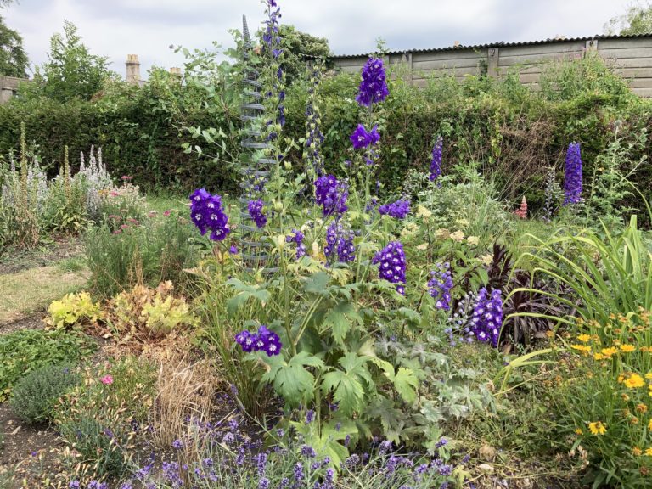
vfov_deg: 49.7
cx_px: 326
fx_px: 527
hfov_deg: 63.4
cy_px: 244
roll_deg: -0.1
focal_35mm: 28
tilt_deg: -9.2
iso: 20
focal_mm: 3.99
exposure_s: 1/676
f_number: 1.8
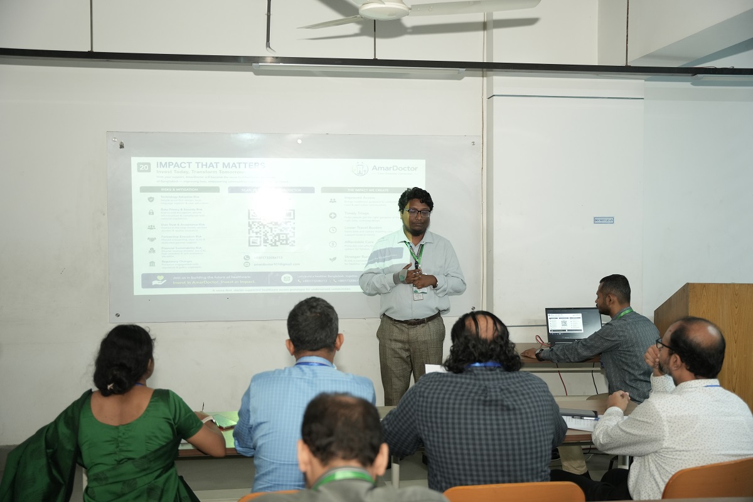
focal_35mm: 38
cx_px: 376
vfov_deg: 35.3
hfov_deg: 51.0
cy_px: 251
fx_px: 788
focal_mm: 37.7
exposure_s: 1/200
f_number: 2.8
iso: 1250
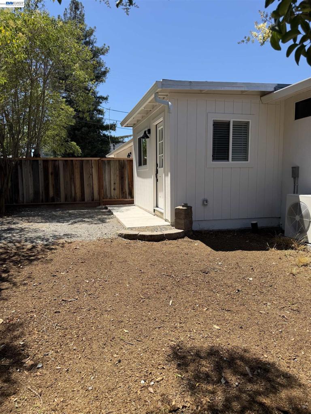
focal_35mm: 24
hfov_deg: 56.8
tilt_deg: -6.3
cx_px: 156
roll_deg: +0.7
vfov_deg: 71.6
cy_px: 207
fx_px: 287
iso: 80
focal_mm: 6.76
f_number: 1.78
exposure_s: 1/3279
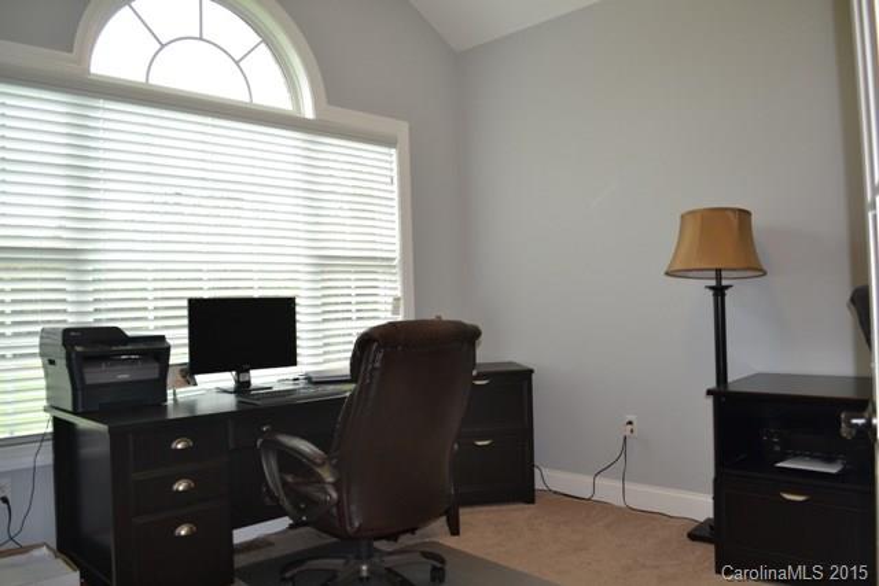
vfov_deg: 48.0
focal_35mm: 27
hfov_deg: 67.4
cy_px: 293
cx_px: 440
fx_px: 659
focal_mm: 18
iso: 500
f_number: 3.5
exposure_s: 1/60
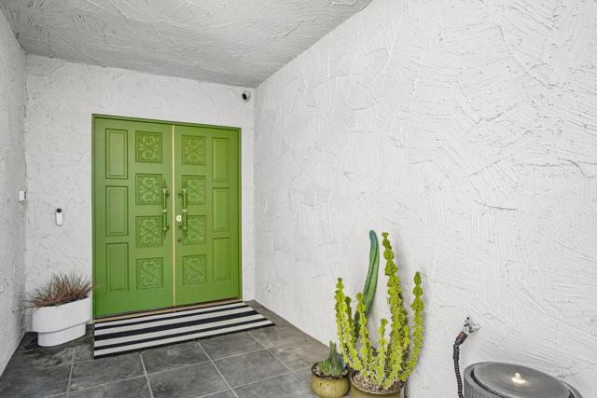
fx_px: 348
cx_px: 298
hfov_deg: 81.2
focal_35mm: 21
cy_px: 199
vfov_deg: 59.5
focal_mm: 21
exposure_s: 1/30
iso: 250
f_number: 8
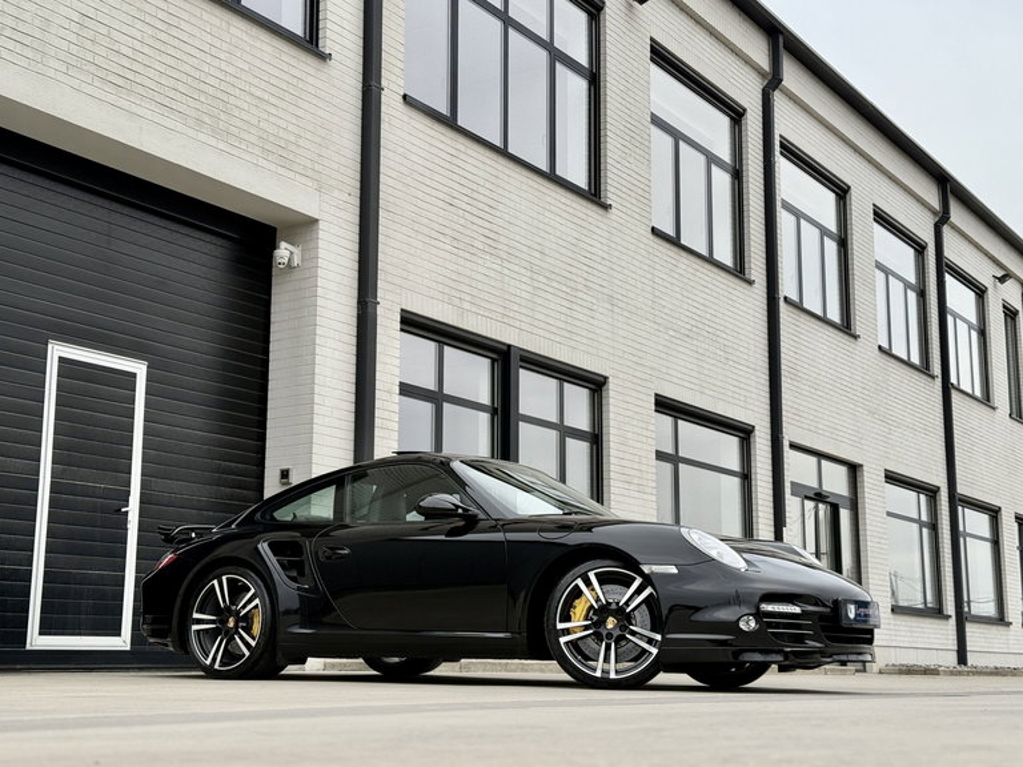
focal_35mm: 48
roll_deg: -0.7
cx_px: 512
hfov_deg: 39.7
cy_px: 384
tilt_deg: +10.8
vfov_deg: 30.3
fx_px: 1419
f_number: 1.78
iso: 80
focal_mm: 6.76
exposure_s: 1/455
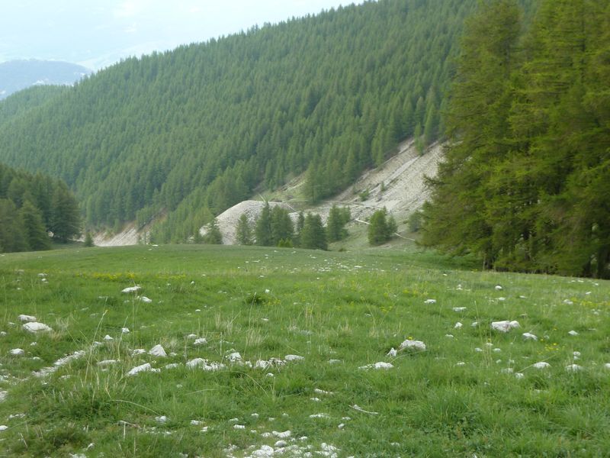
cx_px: 305
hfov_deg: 30.7
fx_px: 1110
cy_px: 229
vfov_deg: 23.3
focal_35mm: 63
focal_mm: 10.3
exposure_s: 1/100
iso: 80
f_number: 4
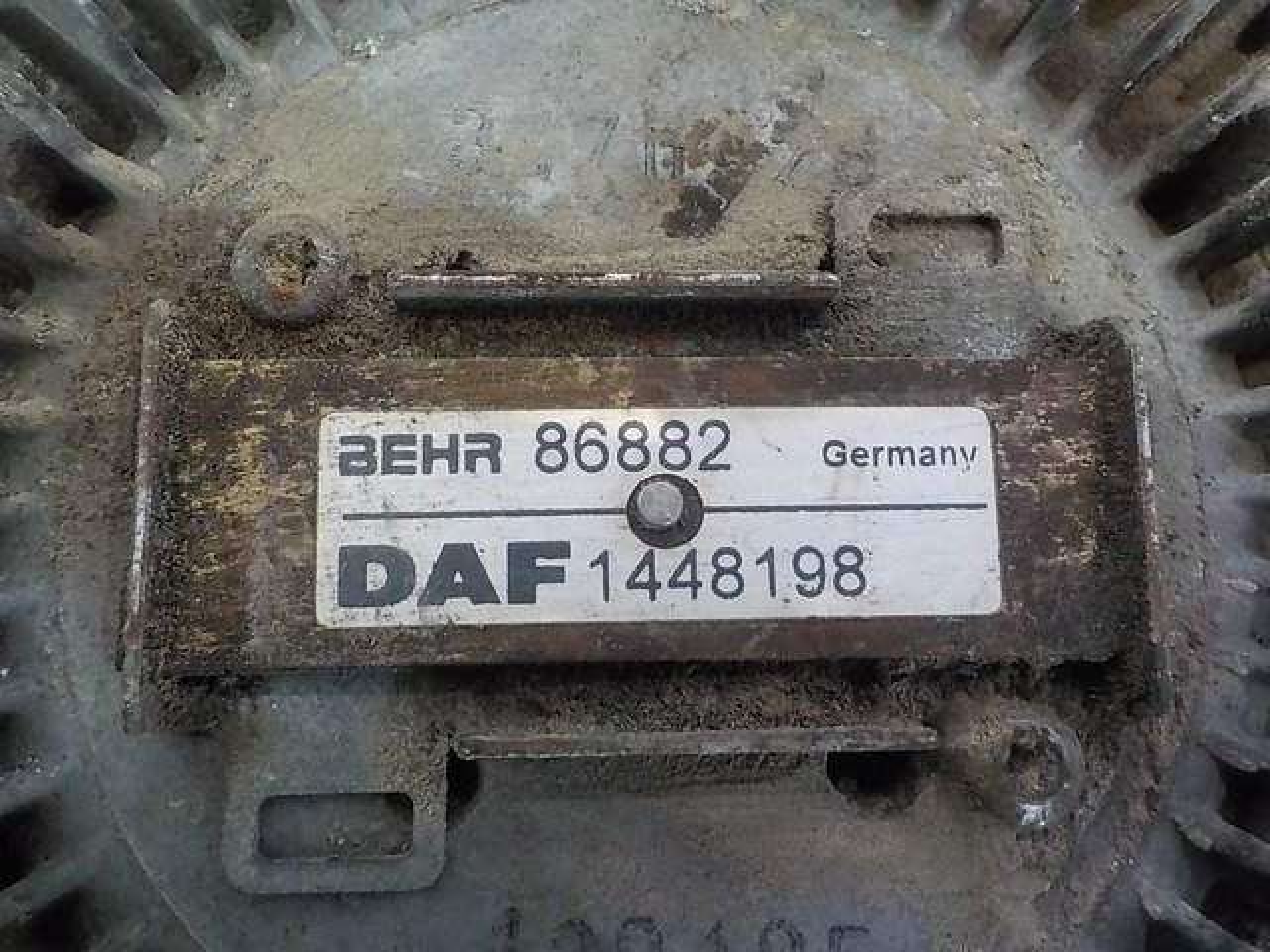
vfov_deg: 46.8
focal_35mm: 30
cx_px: 635
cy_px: 476
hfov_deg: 60.0
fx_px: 1101
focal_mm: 4.1
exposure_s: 1/50
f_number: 3.3
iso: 800
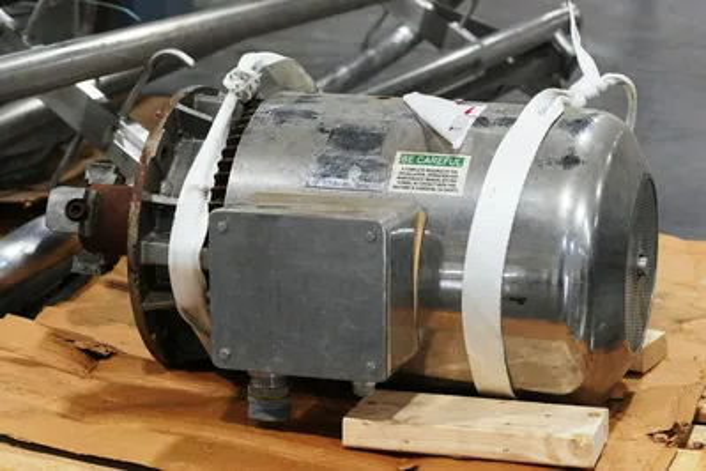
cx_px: 353
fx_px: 1177
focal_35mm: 60
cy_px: 236
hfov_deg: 33.4
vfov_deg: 22.6
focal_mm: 40
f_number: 3.2
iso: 1600
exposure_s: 1/160
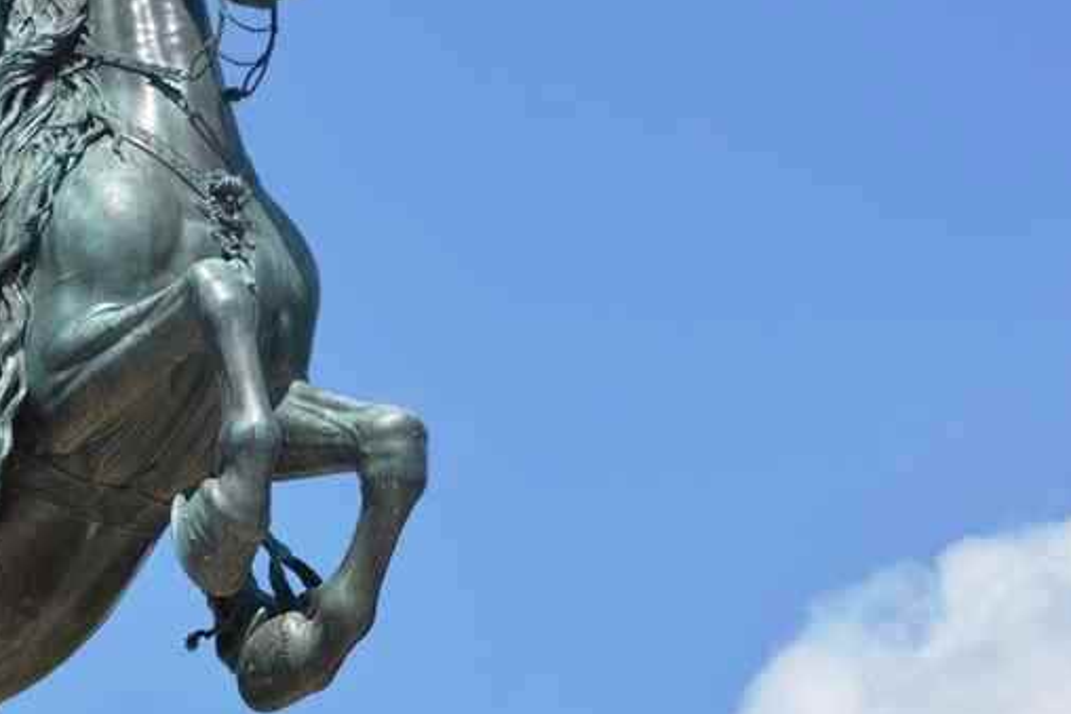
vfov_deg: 5.5
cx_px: 70
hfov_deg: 8.3
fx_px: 7380
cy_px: 320
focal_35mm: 248
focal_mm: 70
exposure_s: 1/640
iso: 100
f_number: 6.3
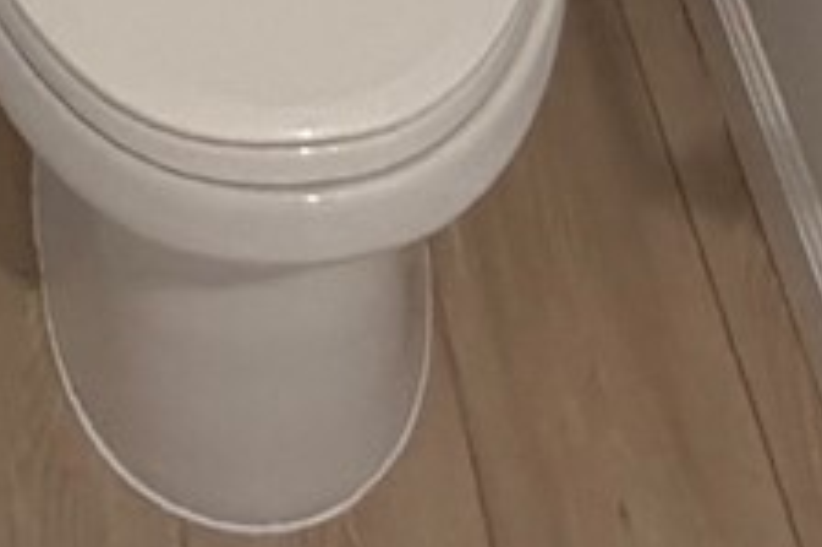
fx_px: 2373
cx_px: 161
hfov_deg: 19.4
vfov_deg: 10.5
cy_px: -921
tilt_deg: -25.3
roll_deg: -0.6
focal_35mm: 104
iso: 200
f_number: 2.2
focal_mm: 2.22
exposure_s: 1/60
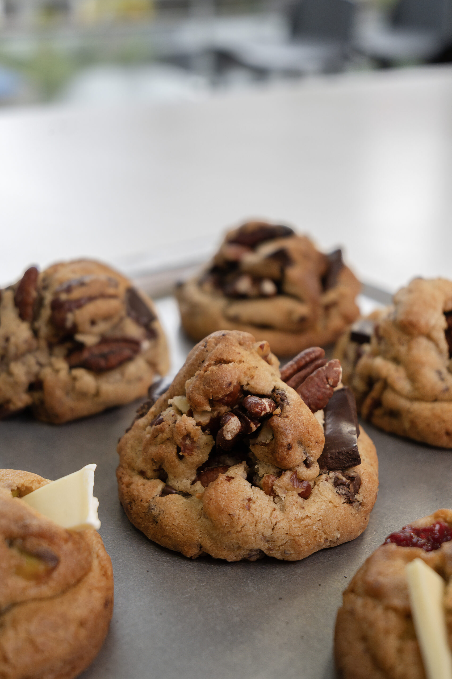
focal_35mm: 50
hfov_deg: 27.0
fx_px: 943
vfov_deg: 39.6
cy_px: 340
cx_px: 226
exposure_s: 1/100
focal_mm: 50
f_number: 6.3
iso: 640
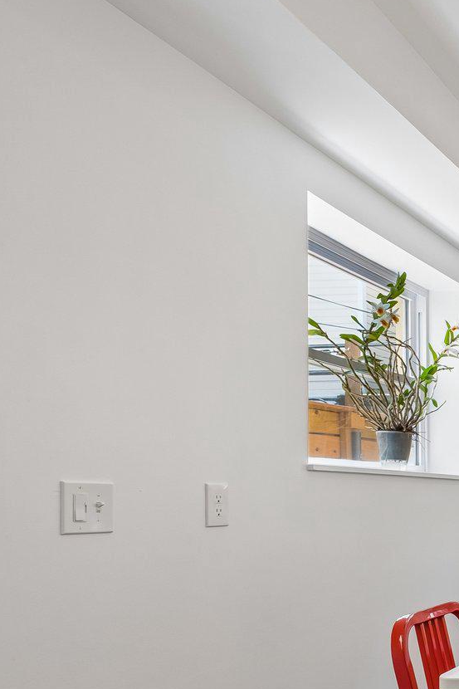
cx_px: 847
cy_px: 502
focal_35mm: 37
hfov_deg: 21.4
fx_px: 708
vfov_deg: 50.1
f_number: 8
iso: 250
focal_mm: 10
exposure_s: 1/20
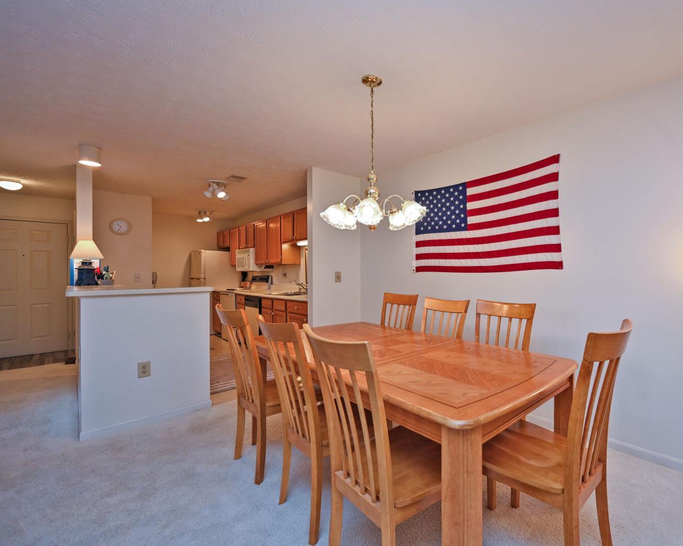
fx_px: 323
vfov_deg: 80.4
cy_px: 272
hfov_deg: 91.8
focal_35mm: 16
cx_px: 414
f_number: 4.5
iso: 200
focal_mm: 14
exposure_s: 1/60
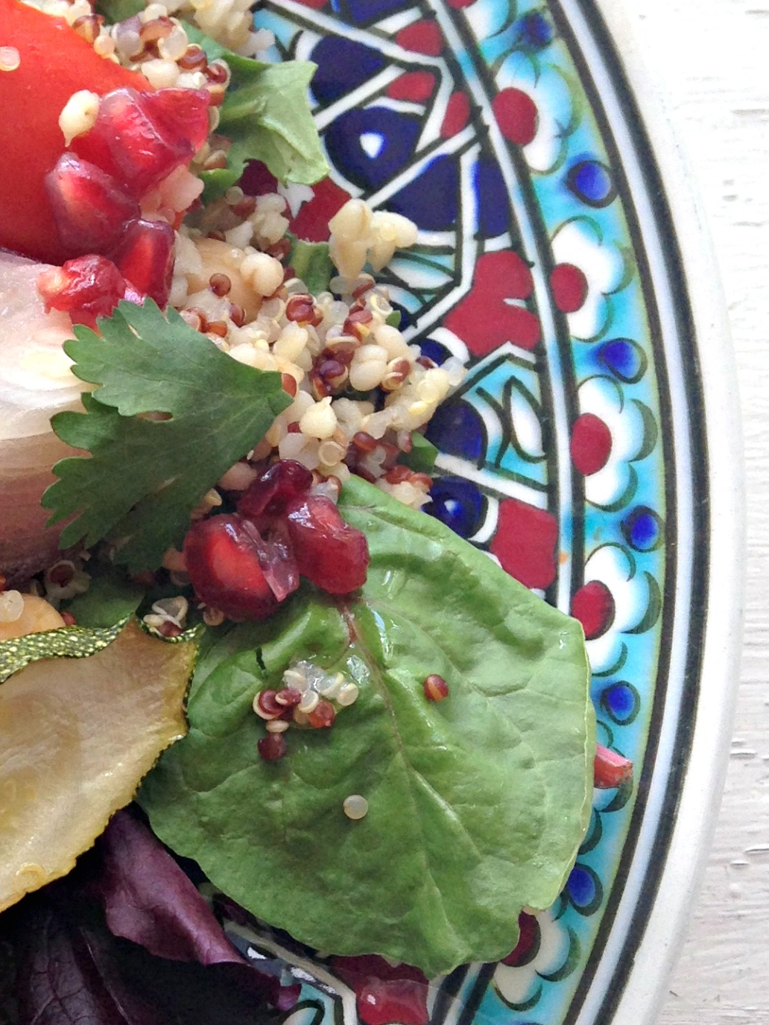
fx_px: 2222
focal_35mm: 75
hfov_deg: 19.0
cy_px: 597
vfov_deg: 26.0
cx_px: -30
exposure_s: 1/120
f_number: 2.4
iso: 64
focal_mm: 4.12
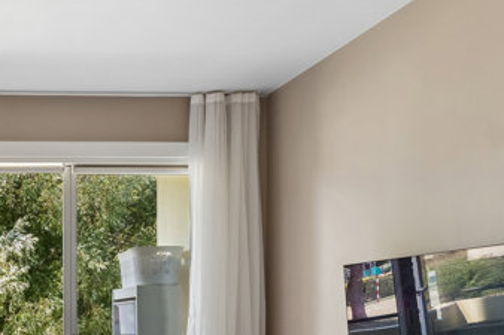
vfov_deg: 27.3
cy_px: 360
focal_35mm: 45
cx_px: -58
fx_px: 636
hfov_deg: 36.2
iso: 250
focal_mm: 12.8
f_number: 7.1
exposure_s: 1/50
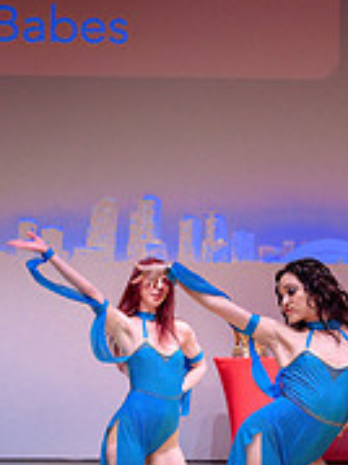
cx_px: 310
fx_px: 1771
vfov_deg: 14.9
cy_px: 353
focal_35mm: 132
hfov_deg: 11.2
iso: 1600
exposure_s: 1/500
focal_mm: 37
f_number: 2.8
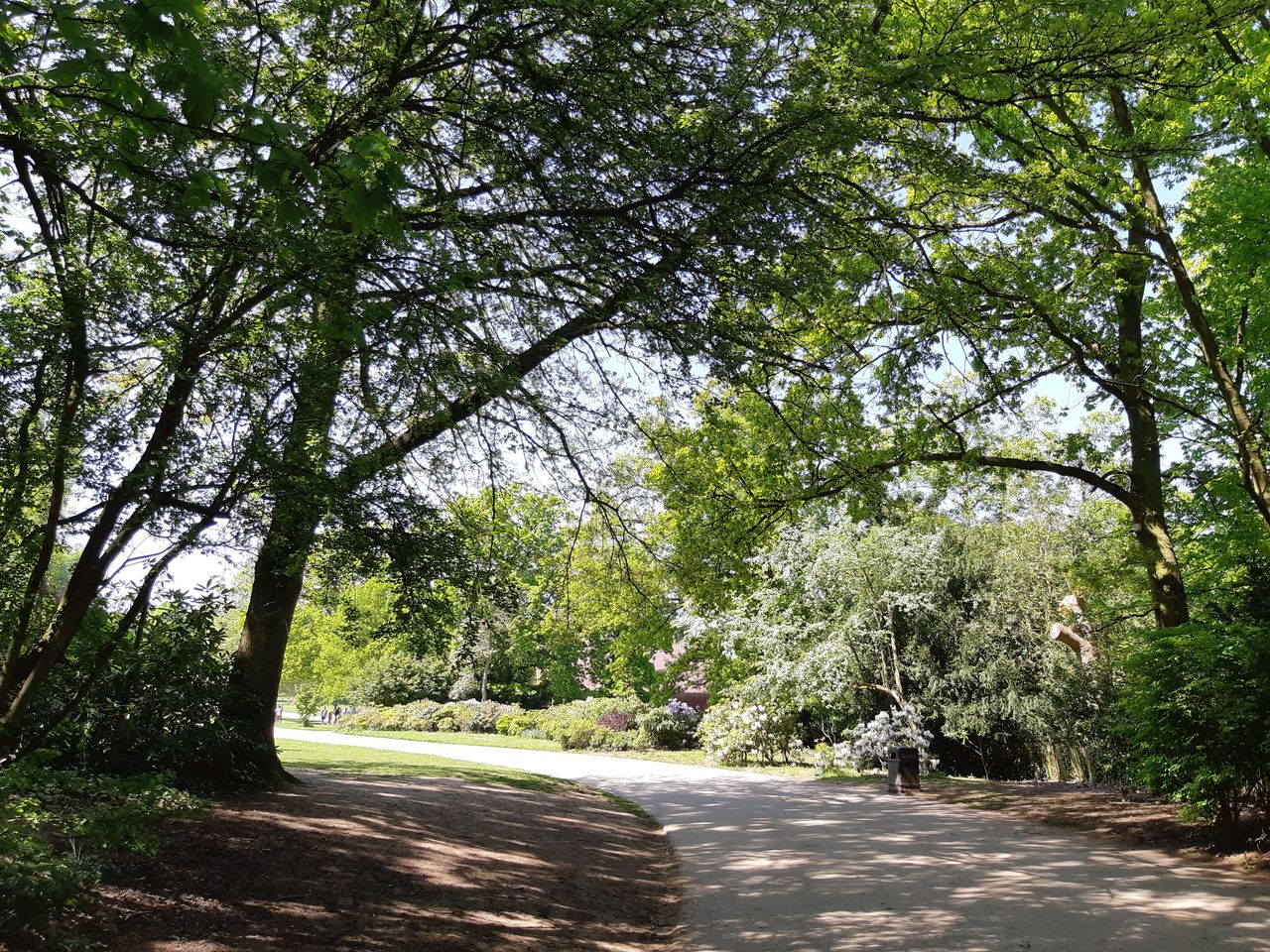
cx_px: 635
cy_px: 476
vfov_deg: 53.1
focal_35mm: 26
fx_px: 954
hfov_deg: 67.3
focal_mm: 3.93
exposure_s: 1/473
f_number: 1.7
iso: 40
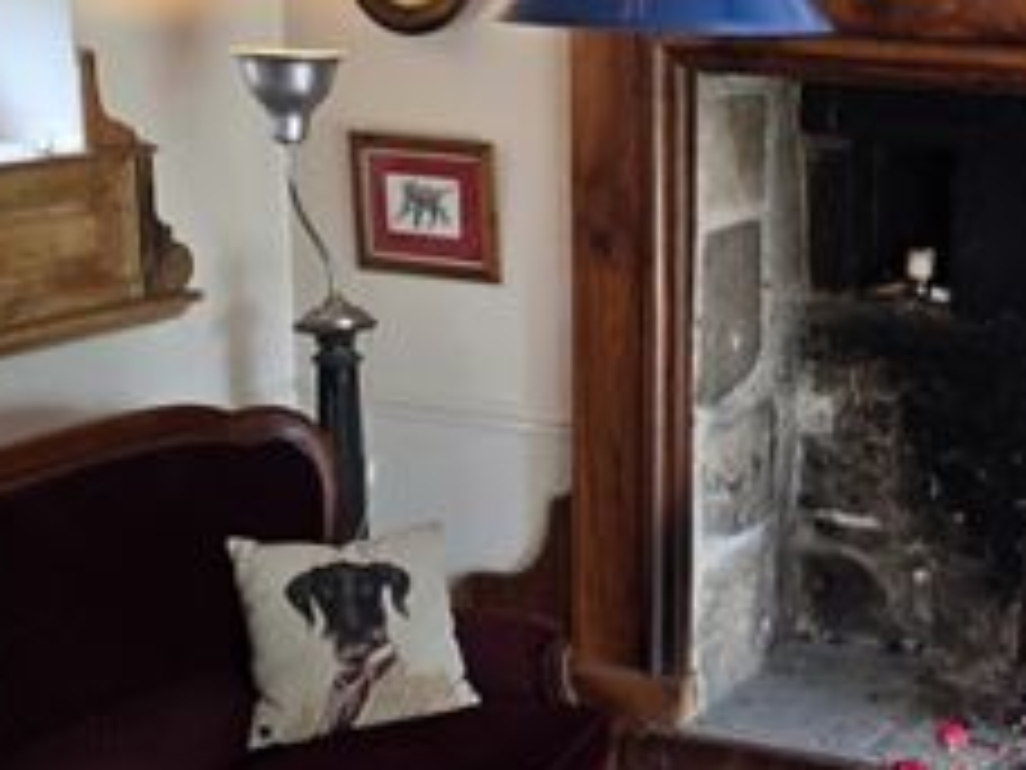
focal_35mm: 71
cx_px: 952
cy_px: 322
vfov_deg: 20.7
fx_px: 2104
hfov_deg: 26.4
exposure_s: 1/50.6
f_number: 1.7
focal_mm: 6.3
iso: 64
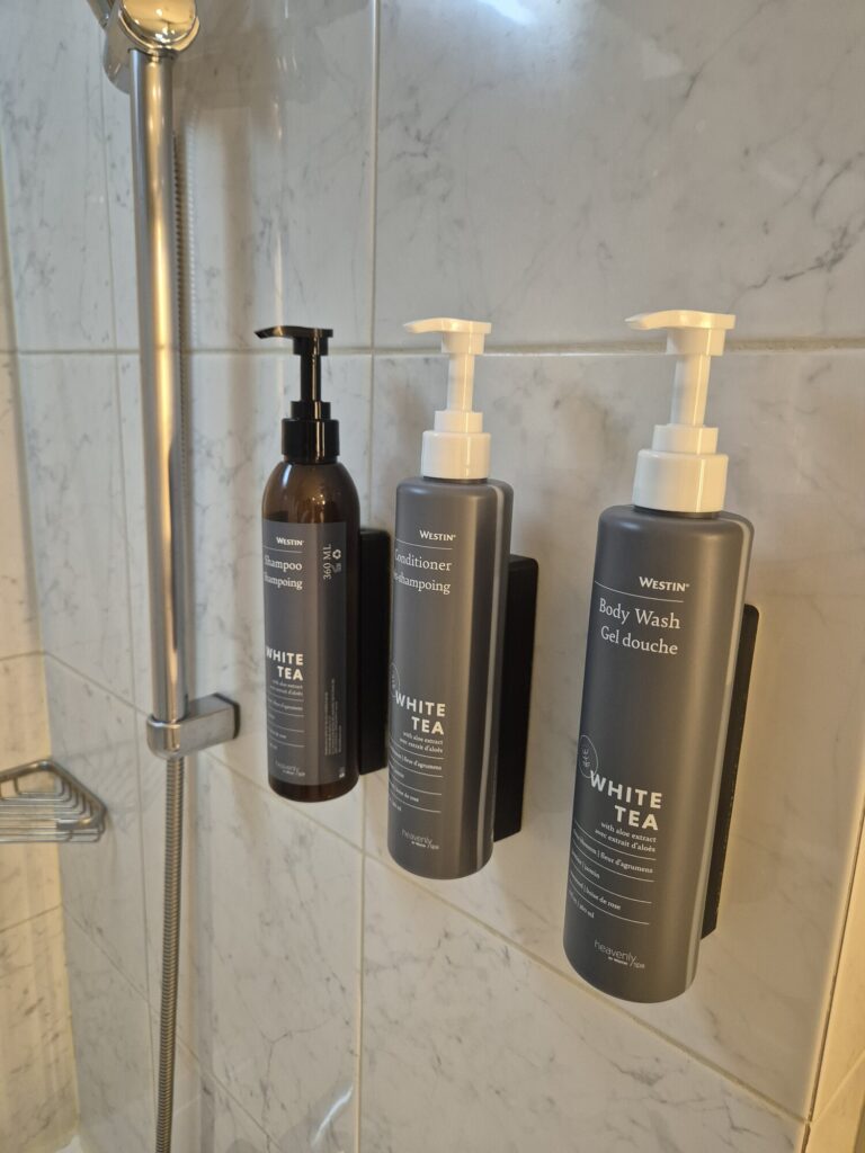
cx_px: 432
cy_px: 576
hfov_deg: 58.9
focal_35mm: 23
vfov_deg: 73.9
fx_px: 766
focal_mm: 5.4
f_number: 1.8
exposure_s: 1/120
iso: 640
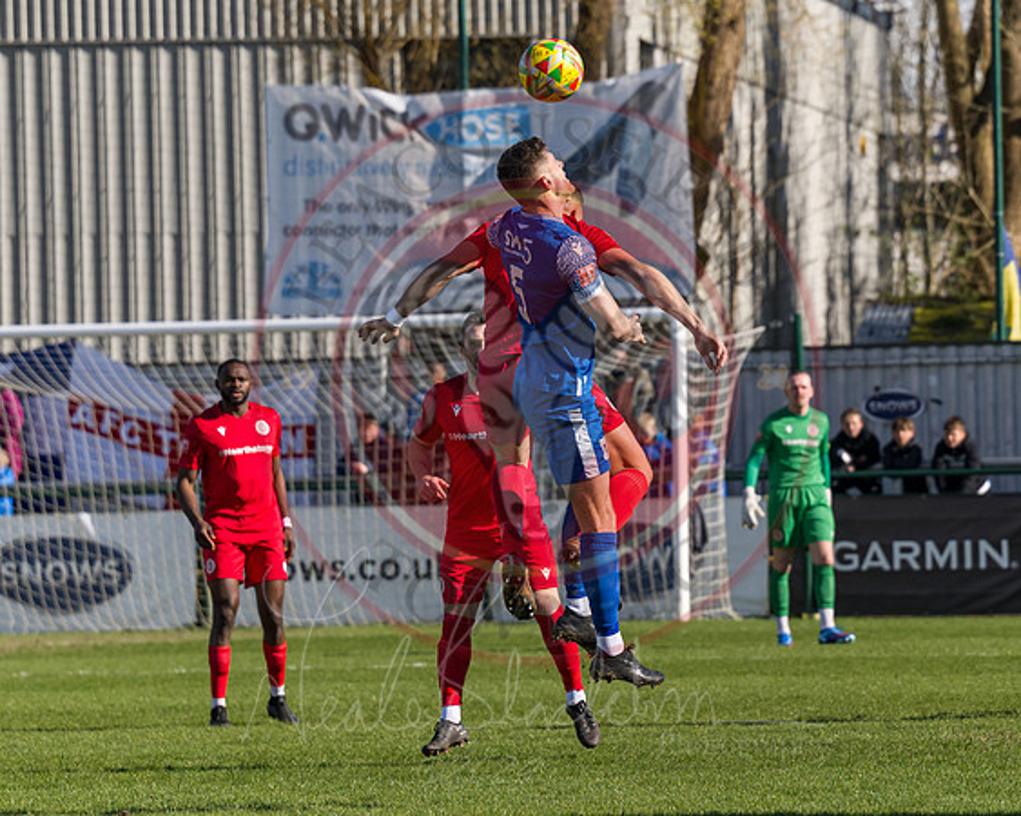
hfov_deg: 5.9
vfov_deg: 4.7
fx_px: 9953
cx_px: 746
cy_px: 371
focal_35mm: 329
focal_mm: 140
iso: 100
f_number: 4
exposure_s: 1/2000
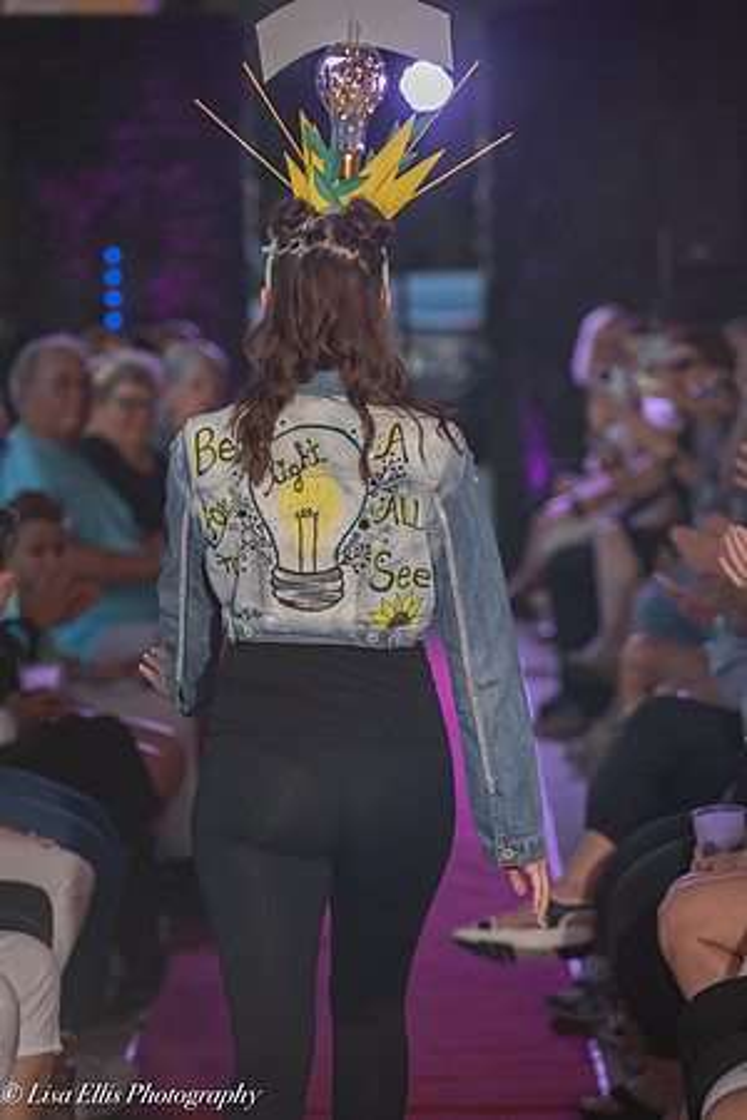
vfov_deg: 14.3
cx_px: 374
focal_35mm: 144
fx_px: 4482
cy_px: 560
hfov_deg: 9.5
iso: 400
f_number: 4
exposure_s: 1/250
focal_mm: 120
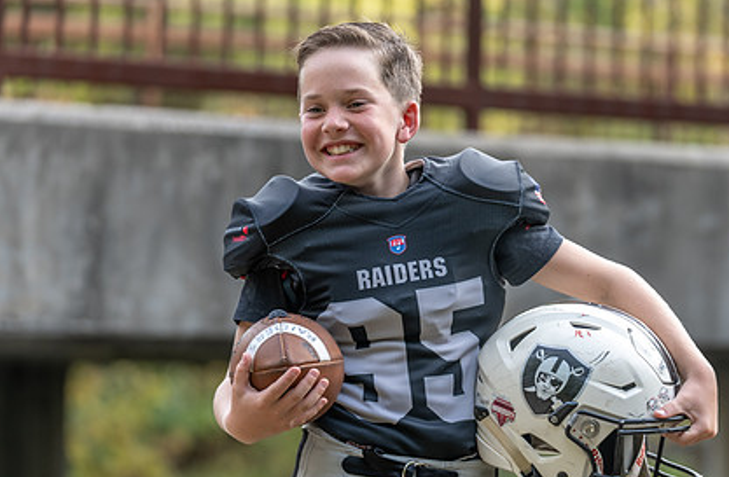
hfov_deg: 10.3
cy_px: 256
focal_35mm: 201
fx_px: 4048
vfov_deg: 6.7
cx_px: 430
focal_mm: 127
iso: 160
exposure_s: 1/320
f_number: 2.8
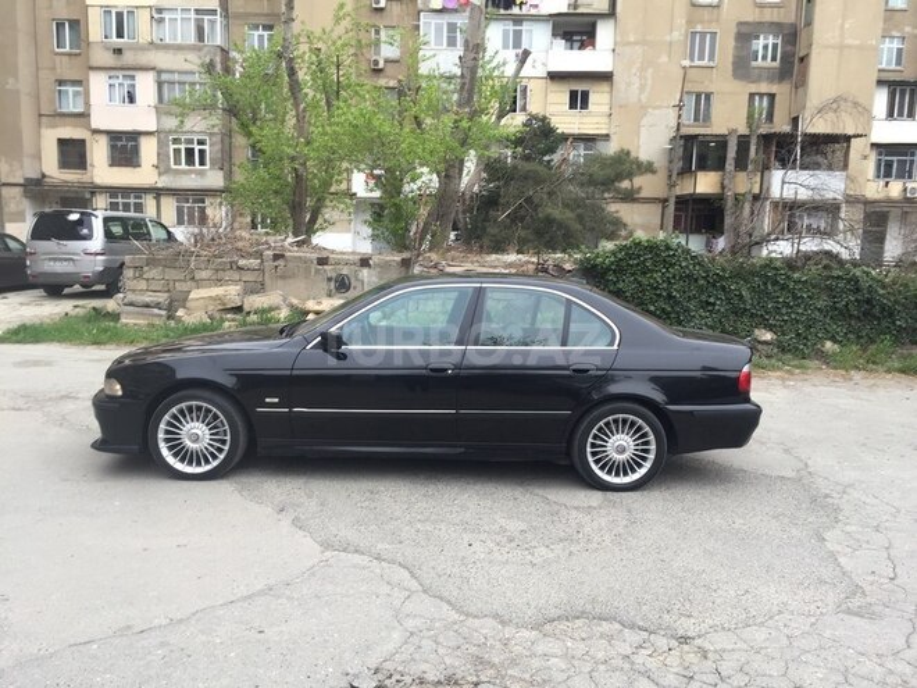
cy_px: 344
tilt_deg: -10.2
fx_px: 768
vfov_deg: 48.2
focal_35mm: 29
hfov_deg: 61.7
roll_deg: -2.5
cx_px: 458
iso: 32
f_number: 2.2
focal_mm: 4.15
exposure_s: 1/100
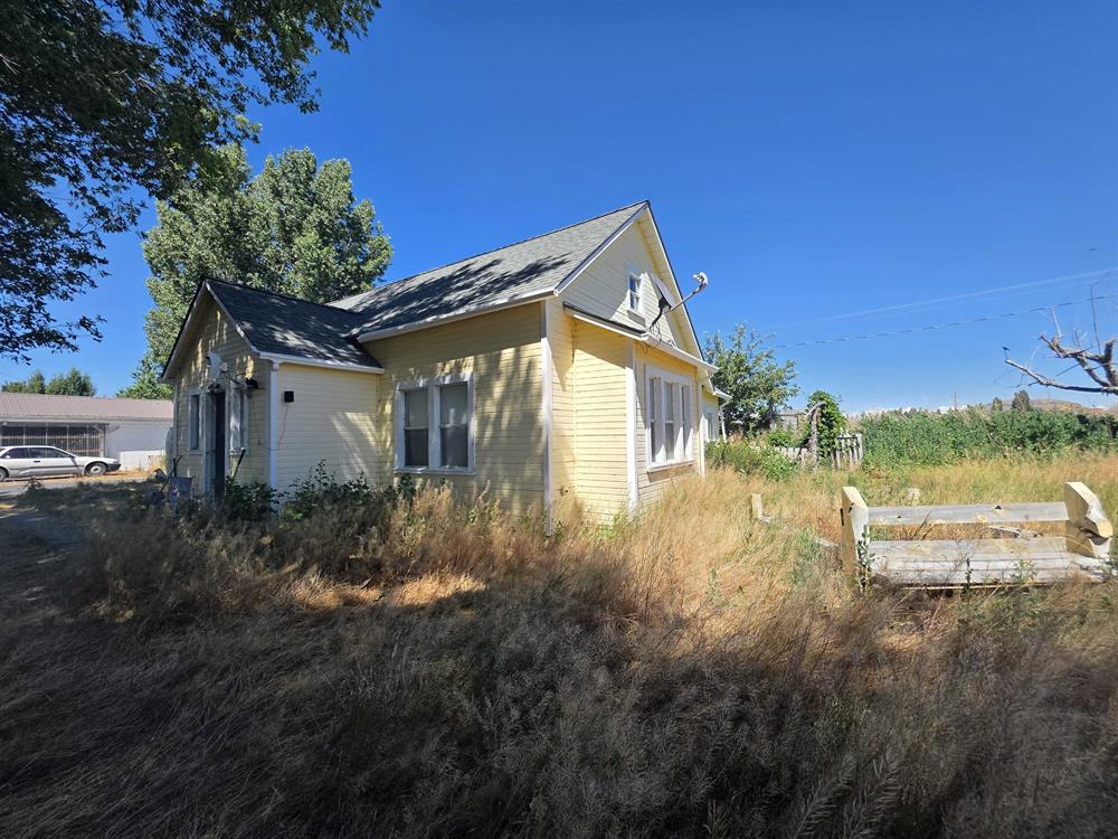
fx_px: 420
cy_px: 420
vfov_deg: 89.9
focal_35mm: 13
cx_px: 559
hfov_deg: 106.2
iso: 40
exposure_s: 1/1559
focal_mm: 2.2
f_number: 1.9
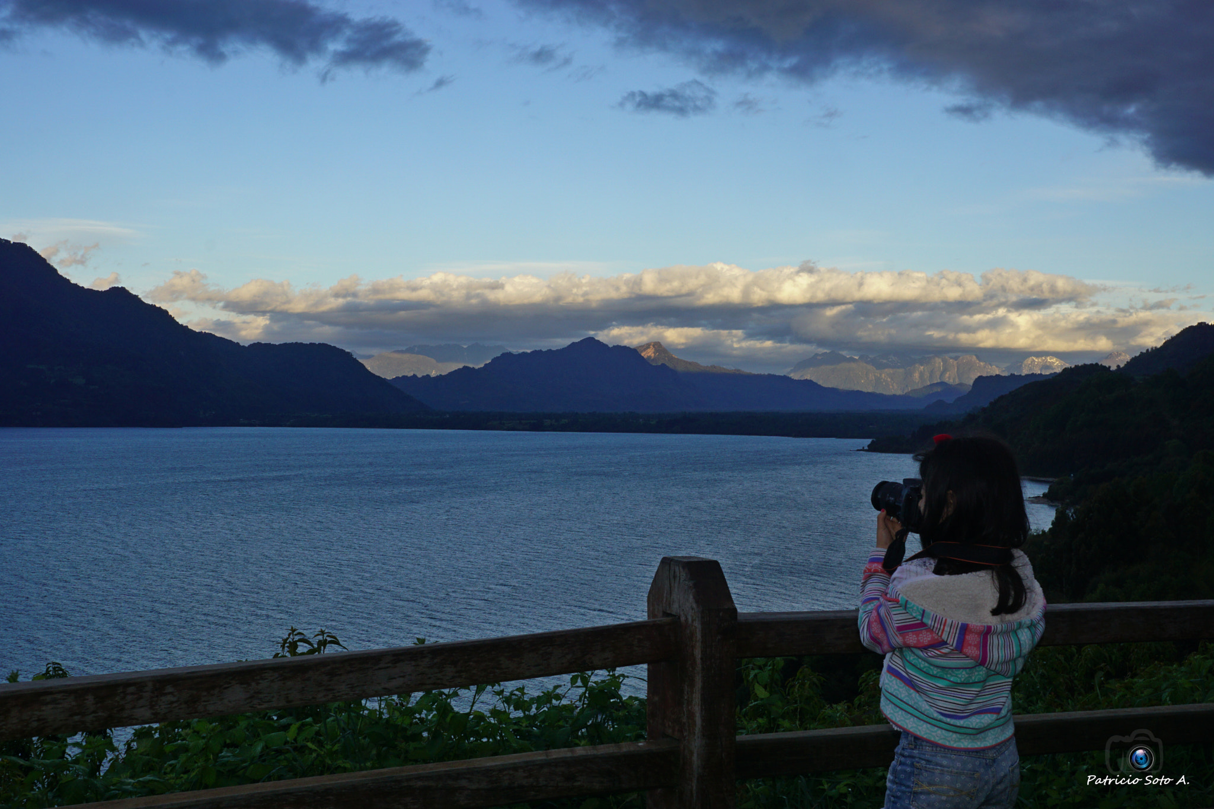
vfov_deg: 31.9
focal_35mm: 42
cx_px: 607
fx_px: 1416
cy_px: 404
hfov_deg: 46.4
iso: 200
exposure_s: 1/50
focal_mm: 28
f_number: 16
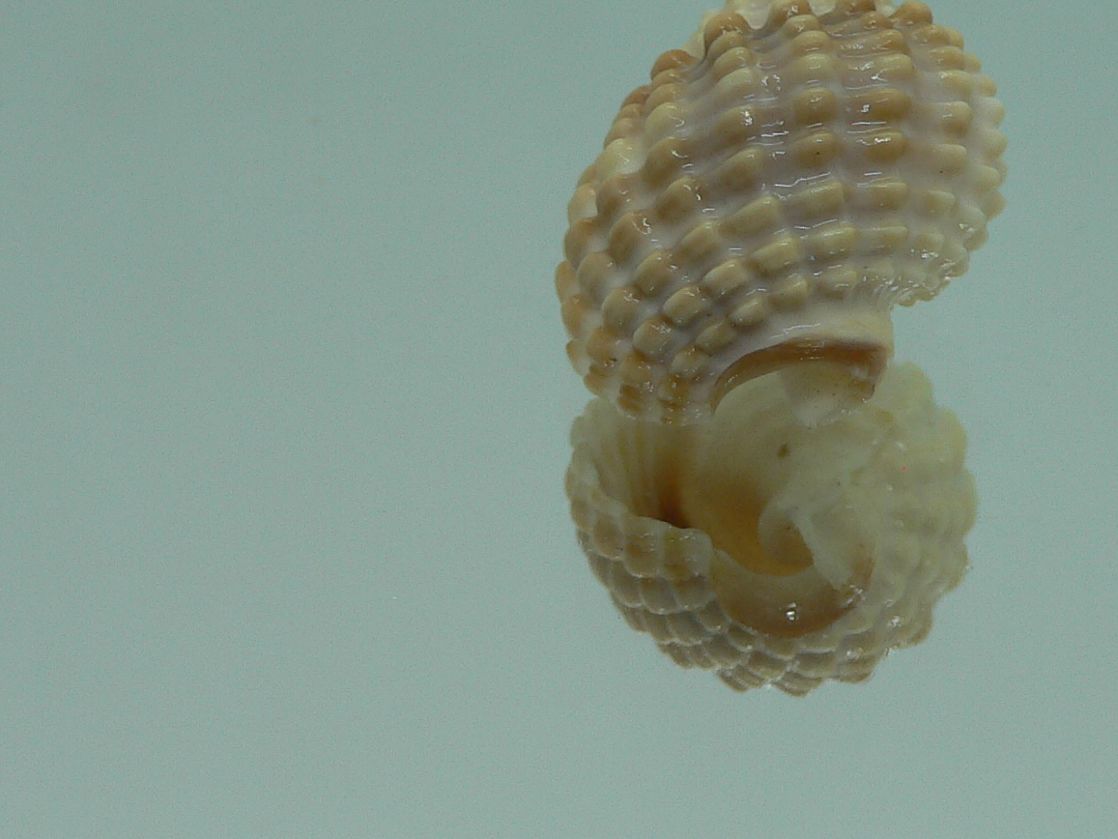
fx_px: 1970
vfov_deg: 24.0
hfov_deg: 31.3
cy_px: 325
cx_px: 795
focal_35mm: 61
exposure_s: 1/60
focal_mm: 4.6
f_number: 2.8
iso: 80
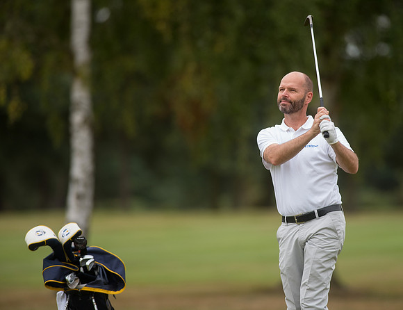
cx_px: 244
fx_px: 4193
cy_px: 142
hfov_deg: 5.5
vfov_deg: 4.2
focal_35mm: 357
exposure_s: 1/3200
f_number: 4
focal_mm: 300
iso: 800
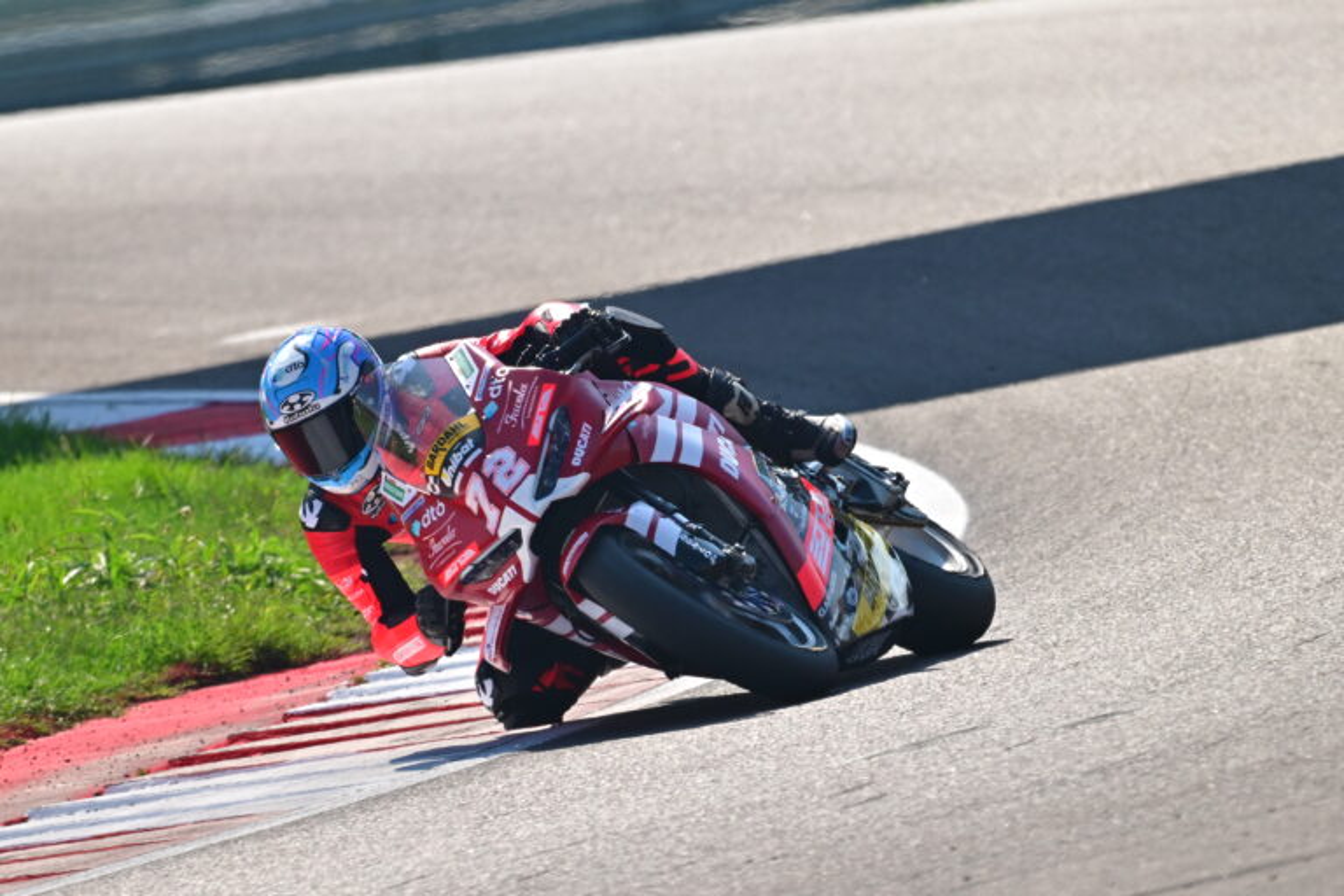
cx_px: 672
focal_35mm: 900
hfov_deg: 2.3
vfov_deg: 1.5
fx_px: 33597
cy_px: 448
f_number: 7.1
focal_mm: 600
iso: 500
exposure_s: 1/1250
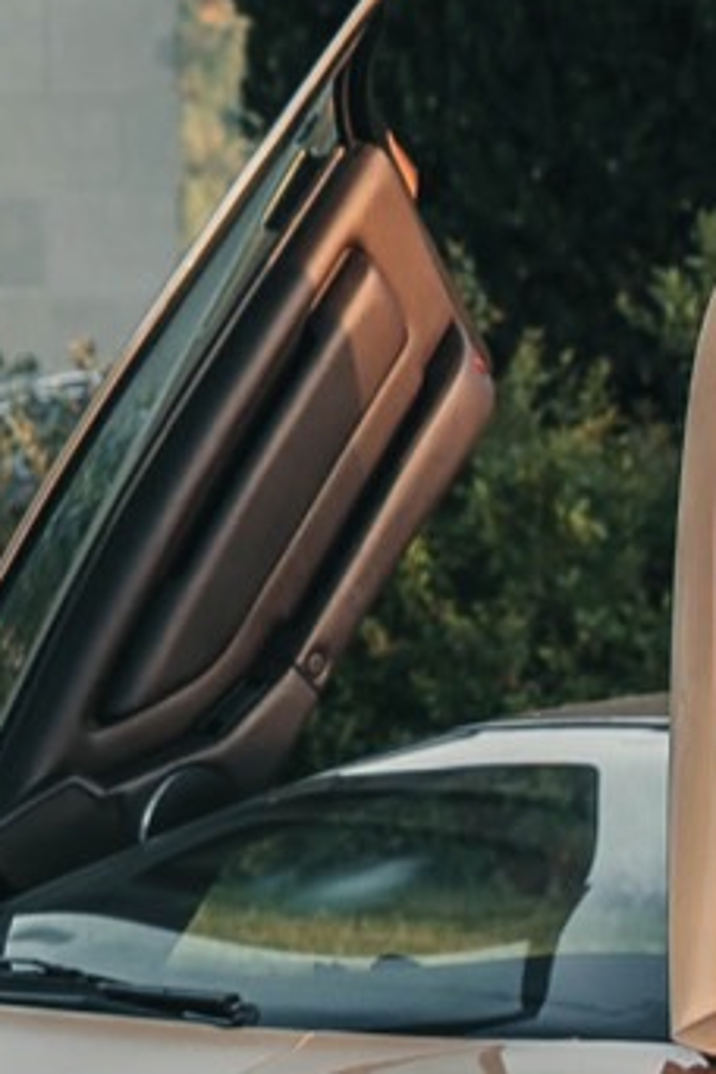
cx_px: -1206
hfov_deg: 4.4
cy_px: -261
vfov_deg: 6.7
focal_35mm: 307
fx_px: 9158
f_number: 2.8
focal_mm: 35
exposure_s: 1/100
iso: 140
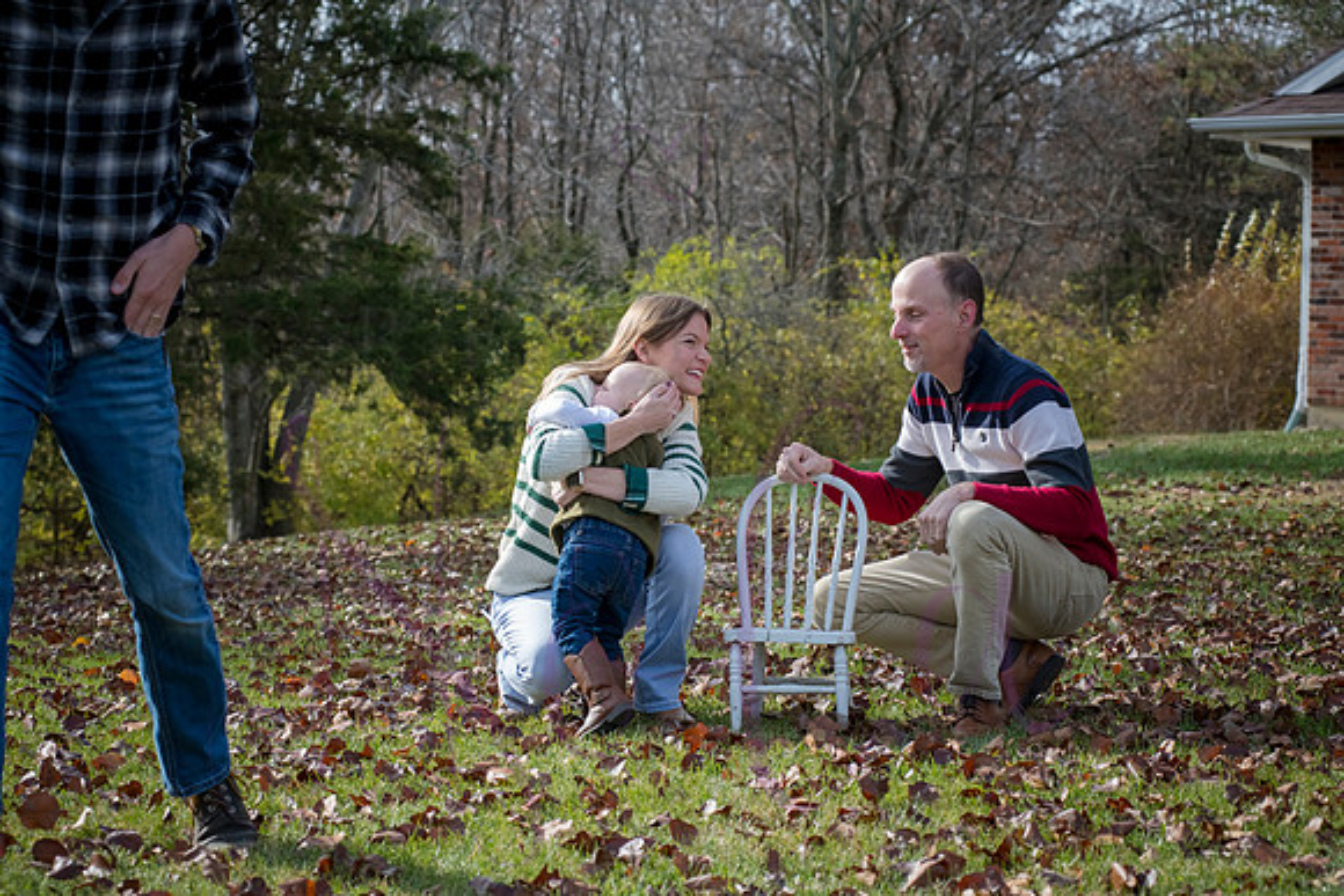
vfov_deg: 17.1
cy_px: 448
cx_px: 672
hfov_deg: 25.4
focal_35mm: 80
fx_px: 2987
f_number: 7.1
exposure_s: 1/500
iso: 400
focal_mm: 80
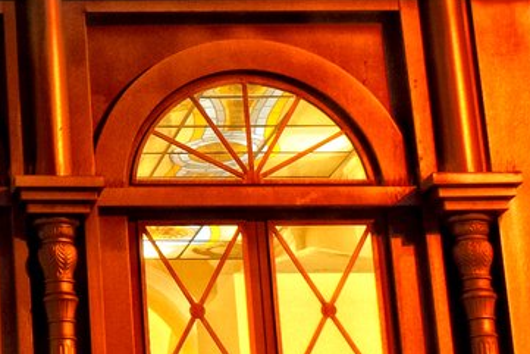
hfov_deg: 13.9
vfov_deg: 10.0
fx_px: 2003
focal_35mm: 136
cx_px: -317
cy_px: -2
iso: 250
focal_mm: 24
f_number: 20
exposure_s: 8
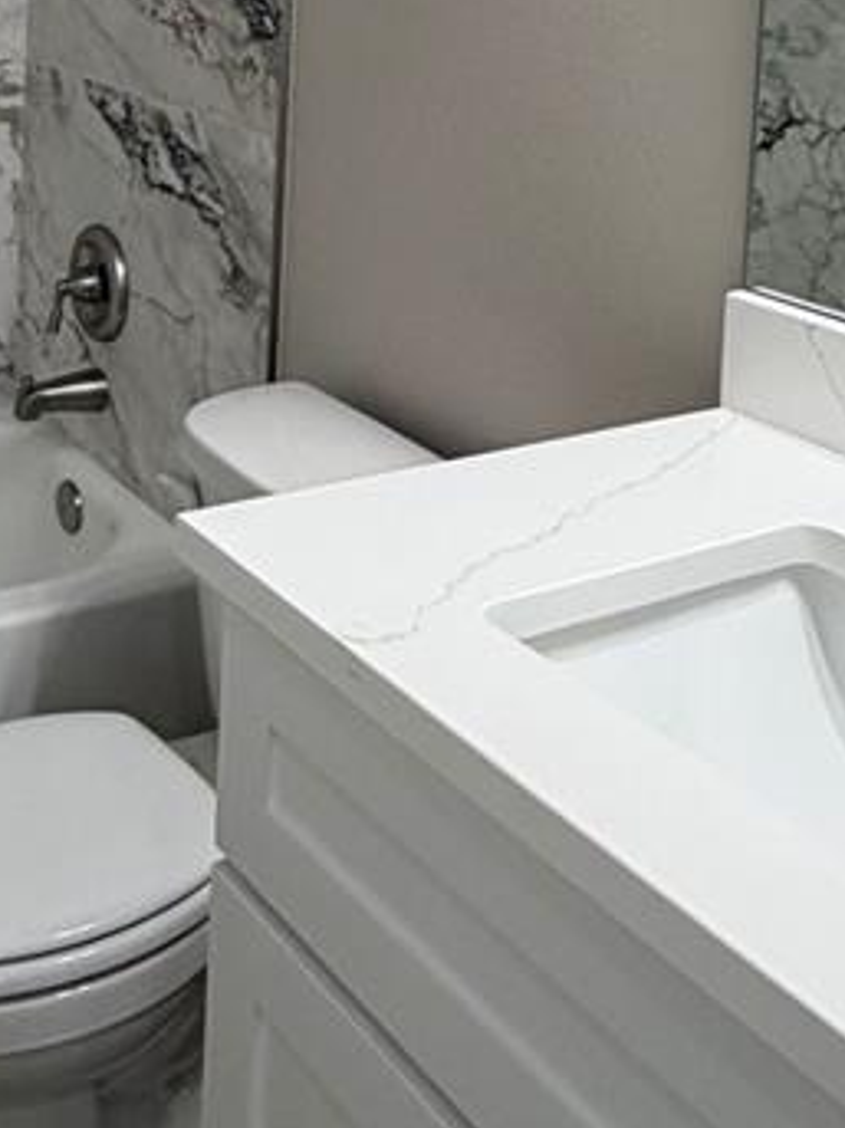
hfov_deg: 29.0
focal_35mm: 49
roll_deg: -2.0
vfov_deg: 35.2
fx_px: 1596
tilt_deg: -4.6
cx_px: 174
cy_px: 0
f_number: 2.2
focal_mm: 2.22
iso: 160
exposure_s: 1/120
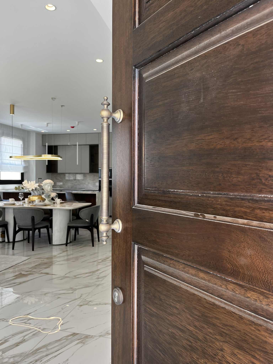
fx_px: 273
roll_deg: +0.0
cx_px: 136
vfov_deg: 67.3
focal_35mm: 26
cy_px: 182
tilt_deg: -1.2
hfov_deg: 53.1
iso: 50
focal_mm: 5.1
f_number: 1.6
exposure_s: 1/122
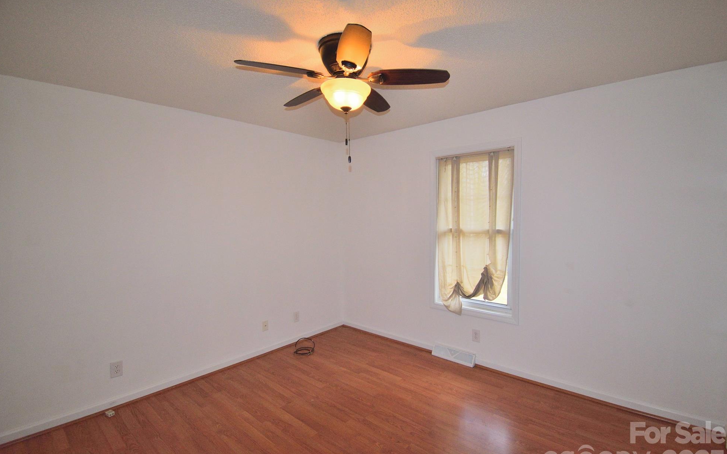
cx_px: 372
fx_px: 317
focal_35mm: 16
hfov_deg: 97.8
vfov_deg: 71.2
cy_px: 239
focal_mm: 10
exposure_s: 1/60
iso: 400
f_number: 4.5
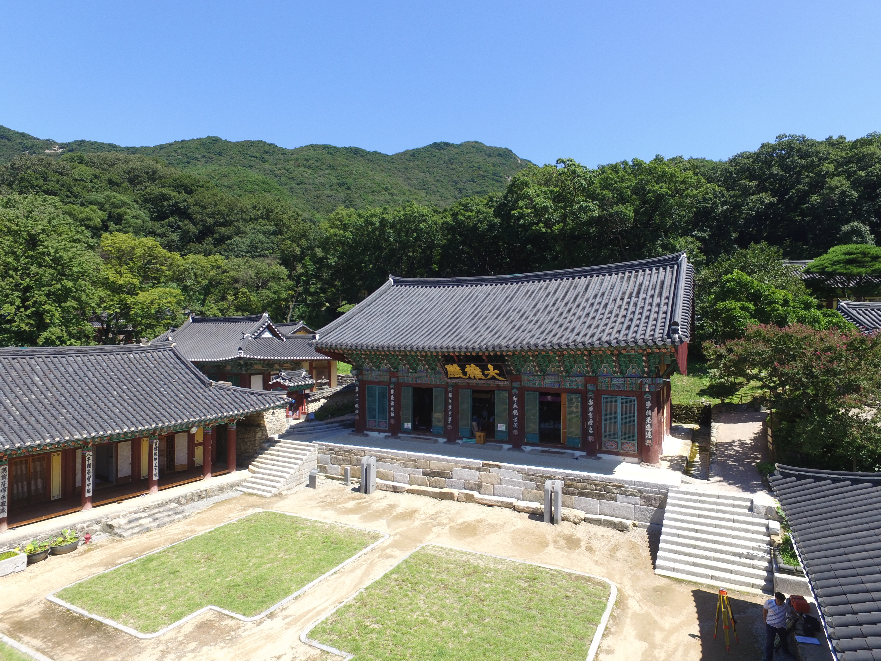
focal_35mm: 20
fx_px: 509
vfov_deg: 66.0
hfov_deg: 81.7
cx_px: 440
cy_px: 330
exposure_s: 1/526
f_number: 2.8
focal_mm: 3.61
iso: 100
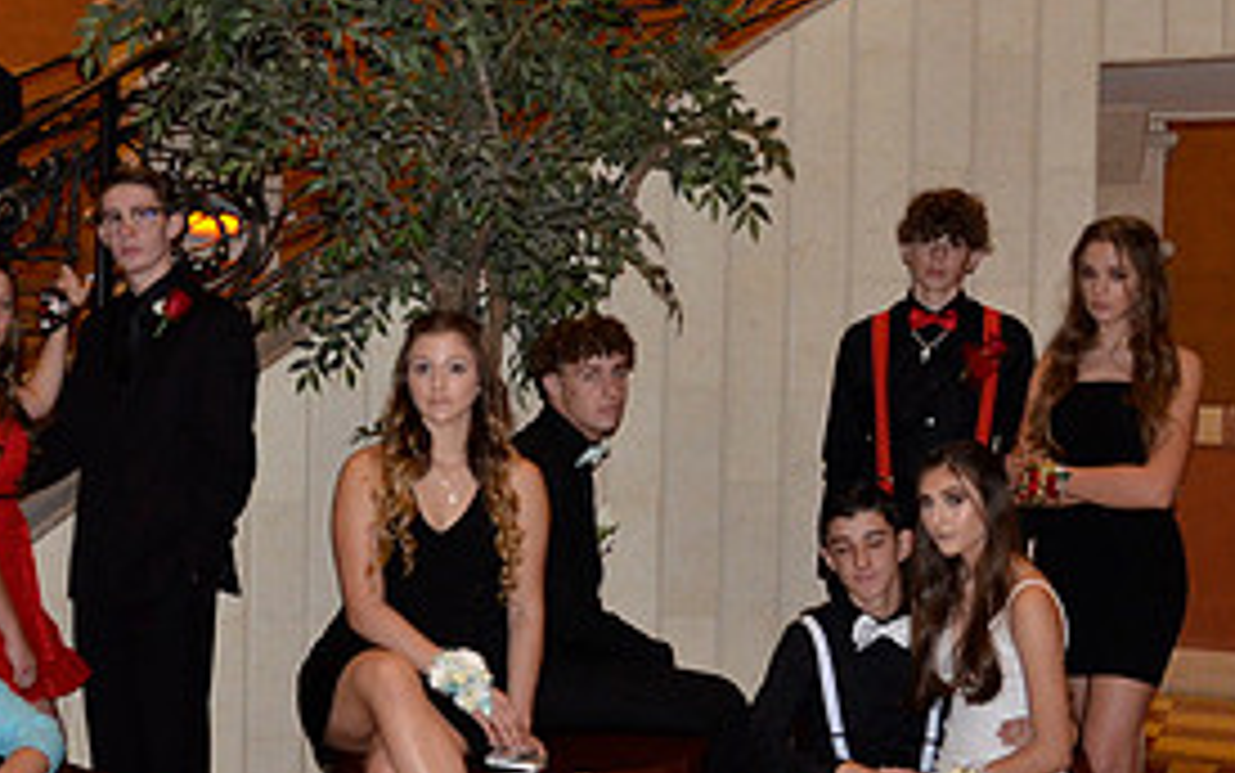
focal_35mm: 58
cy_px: 342
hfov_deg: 34.9
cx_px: 440
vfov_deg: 22.4
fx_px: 1953
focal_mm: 18
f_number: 3.5
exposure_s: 1/60
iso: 1600
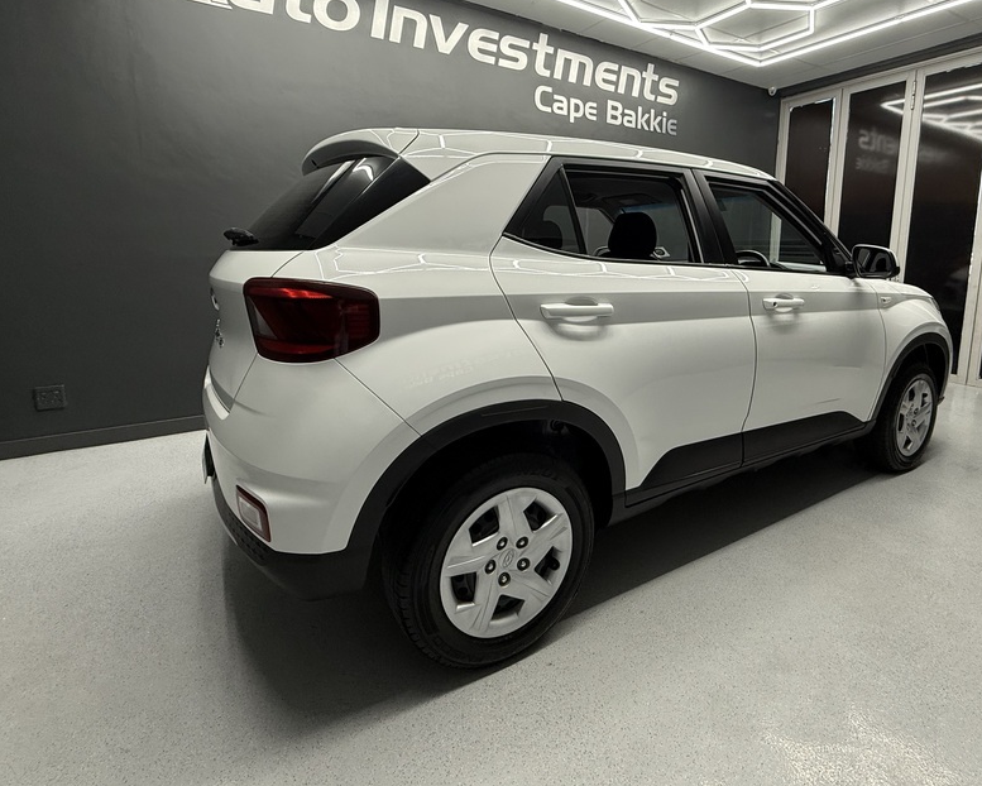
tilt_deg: -8.3
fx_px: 523
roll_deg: -0.7
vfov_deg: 73.2
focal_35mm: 18
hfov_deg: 86.1
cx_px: 541
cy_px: 326
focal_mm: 2.22
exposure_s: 1/100
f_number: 2.2
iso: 160
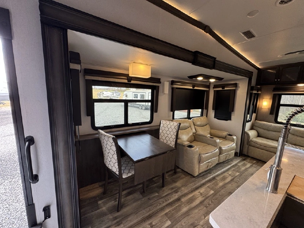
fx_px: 123
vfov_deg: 85.7
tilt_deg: -10.5
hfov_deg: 102.1
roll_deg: -1.0
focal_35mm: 14
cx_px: 152
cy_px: 114
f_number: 2.2
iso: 125
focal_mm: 2.22
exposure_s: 1/99
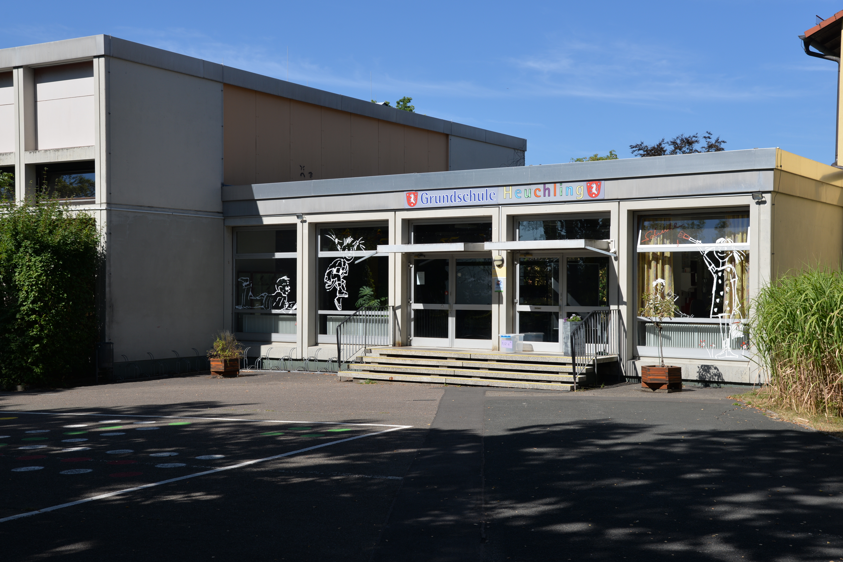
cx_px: 422
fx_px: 1124
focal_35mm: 48
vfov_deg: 28.1
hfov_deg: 41.1
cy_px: 281
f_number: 8
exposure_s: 1/250
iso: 125
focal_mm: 48
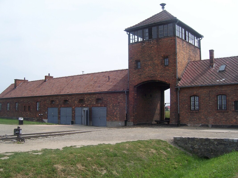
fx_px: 247
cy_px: 89
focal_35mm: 36
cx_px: 119
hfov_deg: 51.4
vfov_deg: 39.6
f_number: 4.5
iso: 80
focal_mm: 6.2
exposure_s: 1/400
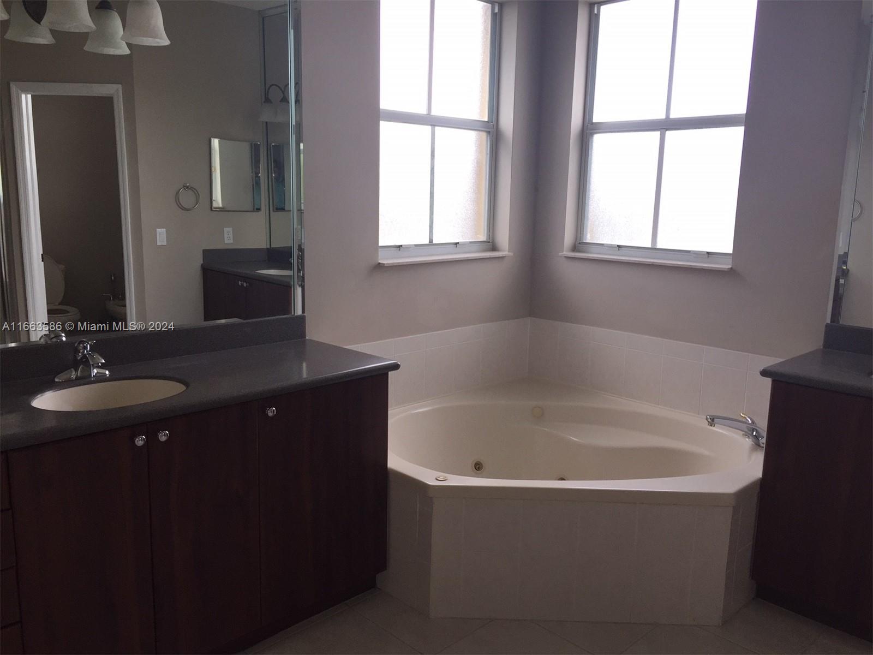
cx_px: 436
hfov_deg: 61.7
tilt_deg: -9.8
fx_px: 731
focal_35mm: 29
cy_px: 328
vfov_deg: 48.2
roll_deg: -1.1
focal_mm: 4.15
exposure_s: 1/120
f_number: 2.2
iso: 40
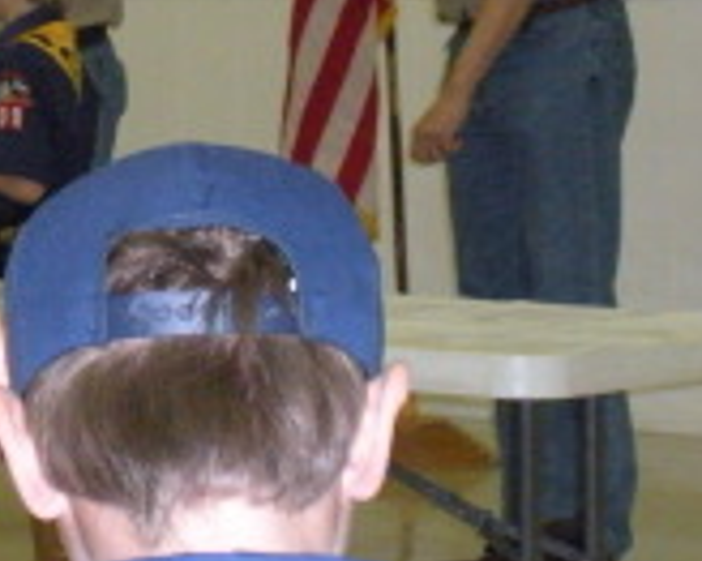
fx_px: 3613
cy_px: -111
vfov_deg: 8.8
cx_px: -60
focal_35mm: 174
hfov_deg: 11.0
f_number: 4.6
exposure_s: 1/125
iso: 800
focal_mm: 11.2
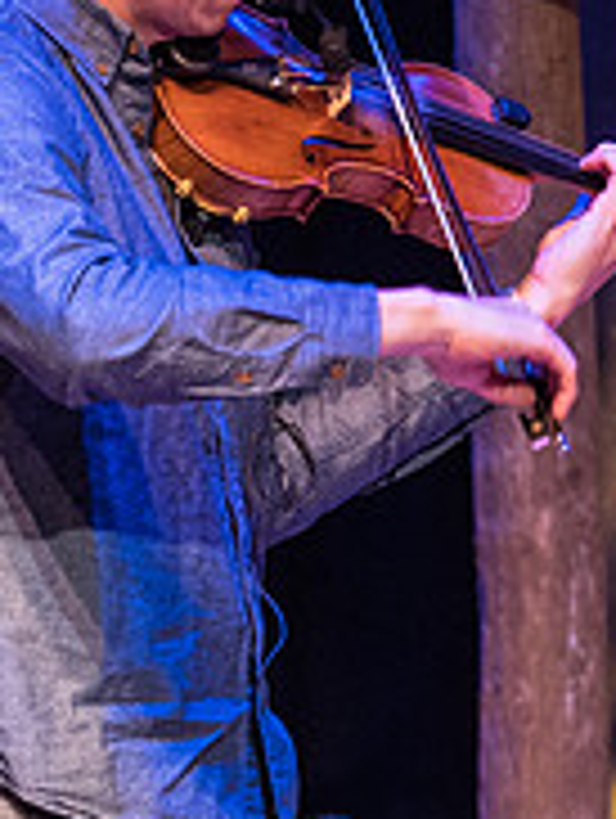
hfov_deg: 1.5
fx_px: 23388
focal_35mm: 988
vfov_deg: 2.0
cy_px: 382
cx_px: 163
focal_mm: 150
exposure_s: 1/100
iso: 800
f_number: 2.8
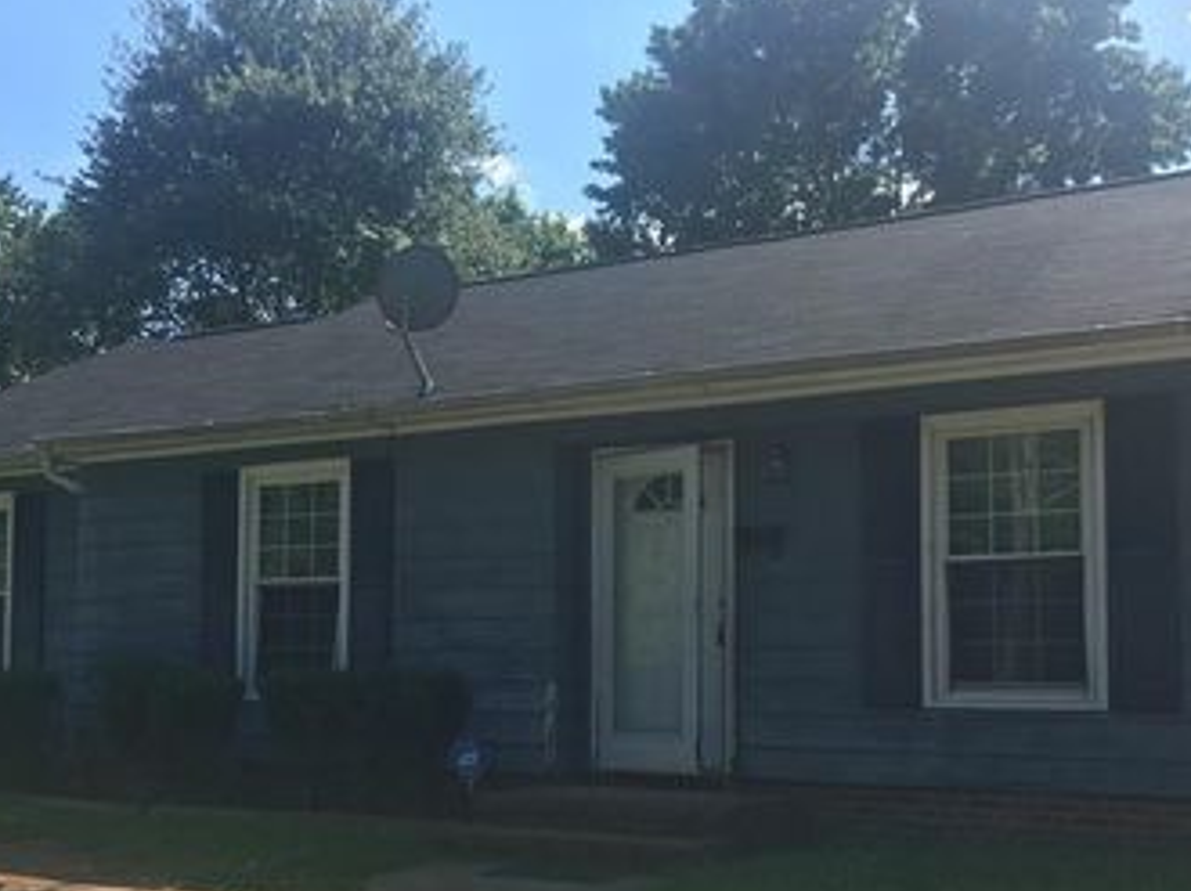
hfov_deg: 43.0
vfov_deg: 32.5
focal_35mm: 44
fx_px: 1513
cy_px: 597
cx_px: 567
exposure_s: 1/962
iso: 25
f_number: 2.2
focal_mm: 4.15
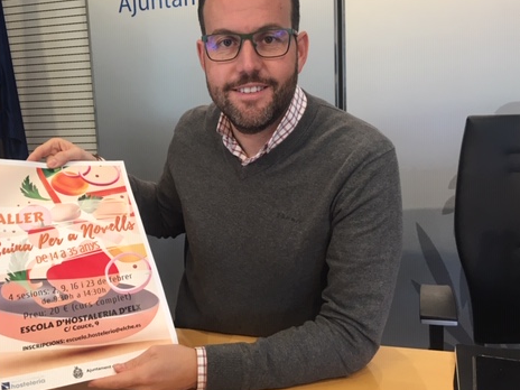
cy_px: 171
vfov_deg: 35.9
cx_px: 187
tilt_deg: -6.2
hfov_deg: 46.3
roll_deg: +1.4
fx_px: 601
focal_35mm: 40
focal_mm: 4.15
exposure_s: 1/33
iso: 40
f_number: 2.2
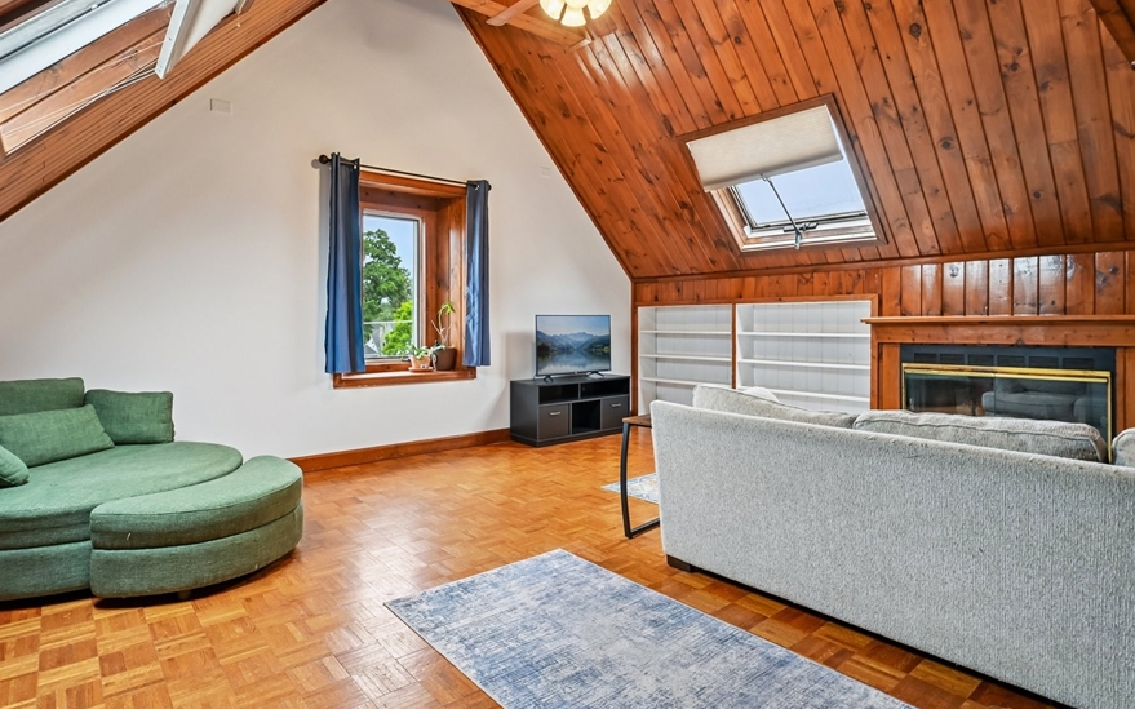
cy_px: 325
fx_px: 588
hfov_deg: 87.8
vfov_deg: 62.1
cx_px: 524
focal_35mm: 19
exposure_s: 1/13
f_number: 8
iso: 400
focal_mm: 16
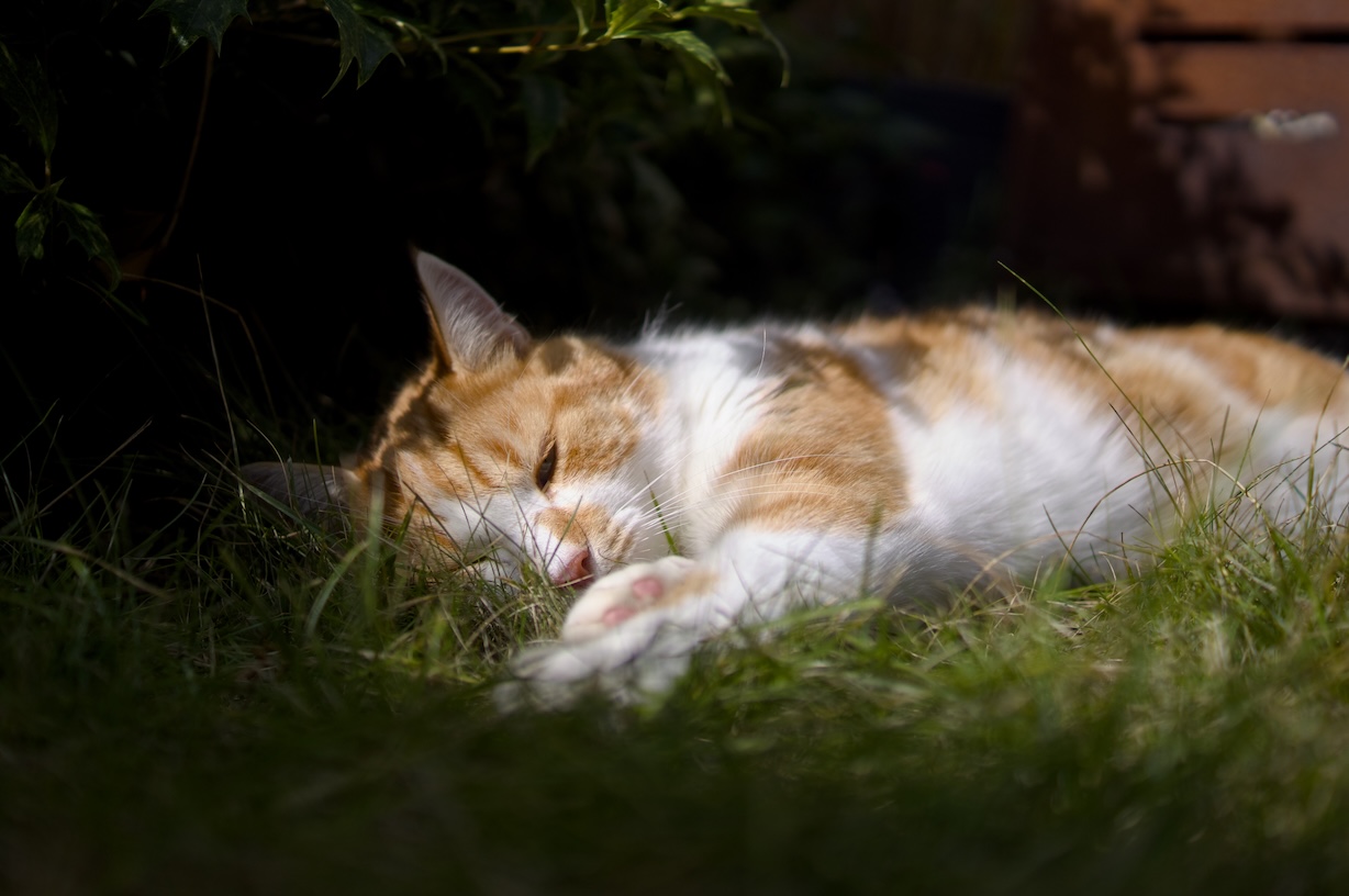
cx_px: 674
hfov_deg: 37.9
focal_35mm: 52
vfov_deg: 25.7
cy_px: 448
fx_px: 1965
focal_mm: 35
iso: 100
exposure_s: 1/4000
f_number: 1.8
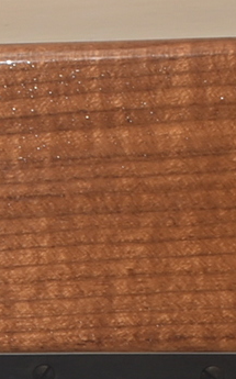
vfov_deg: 9.3
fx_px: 2289
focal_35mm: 222
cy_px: 504
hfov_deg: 5.4
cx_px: -543
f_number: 6.3
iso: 100
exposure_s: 1/160
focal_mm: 20
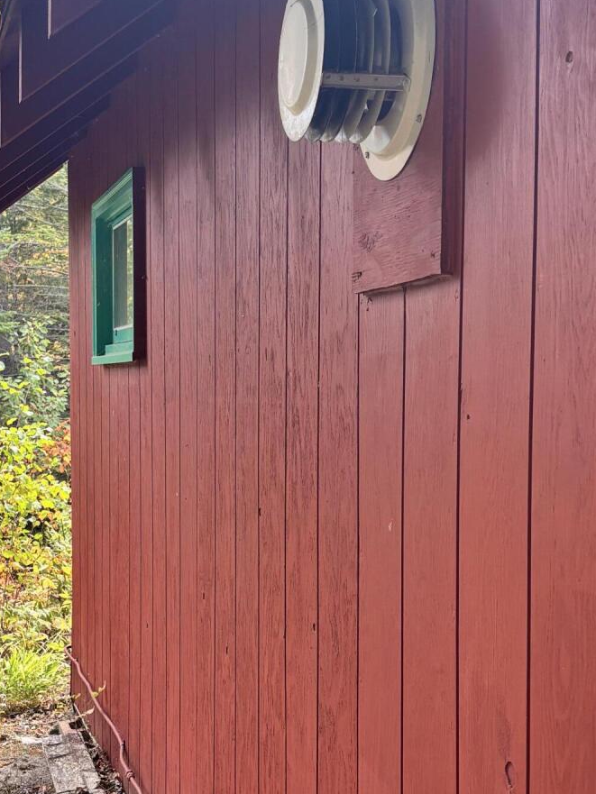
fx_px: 1354
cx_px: 250
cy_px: 491
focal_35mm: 59
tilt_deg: -5.0
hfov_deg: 24.8
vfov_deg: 32.6
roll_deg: +0.7
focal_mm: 5.96
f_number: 1.6
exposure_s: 1/121
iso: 50
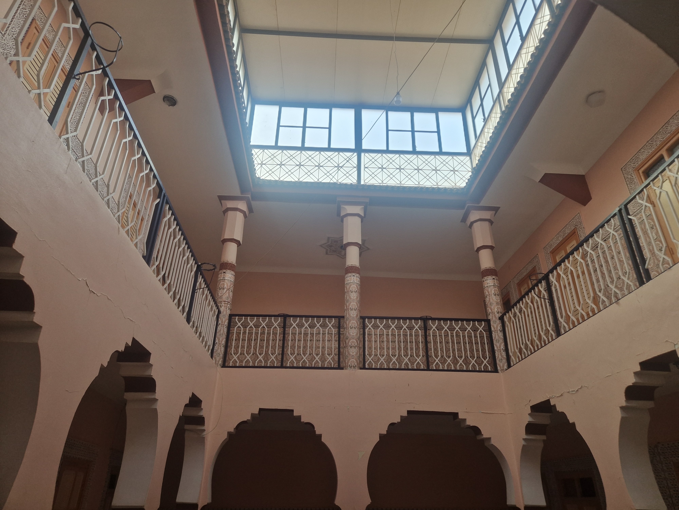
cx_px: 340
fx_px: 451
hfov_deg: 73.9
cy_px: 255
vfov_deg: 58.9
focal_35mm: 23
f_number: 1.8
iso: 80
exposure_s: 1/180
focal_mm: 5.4
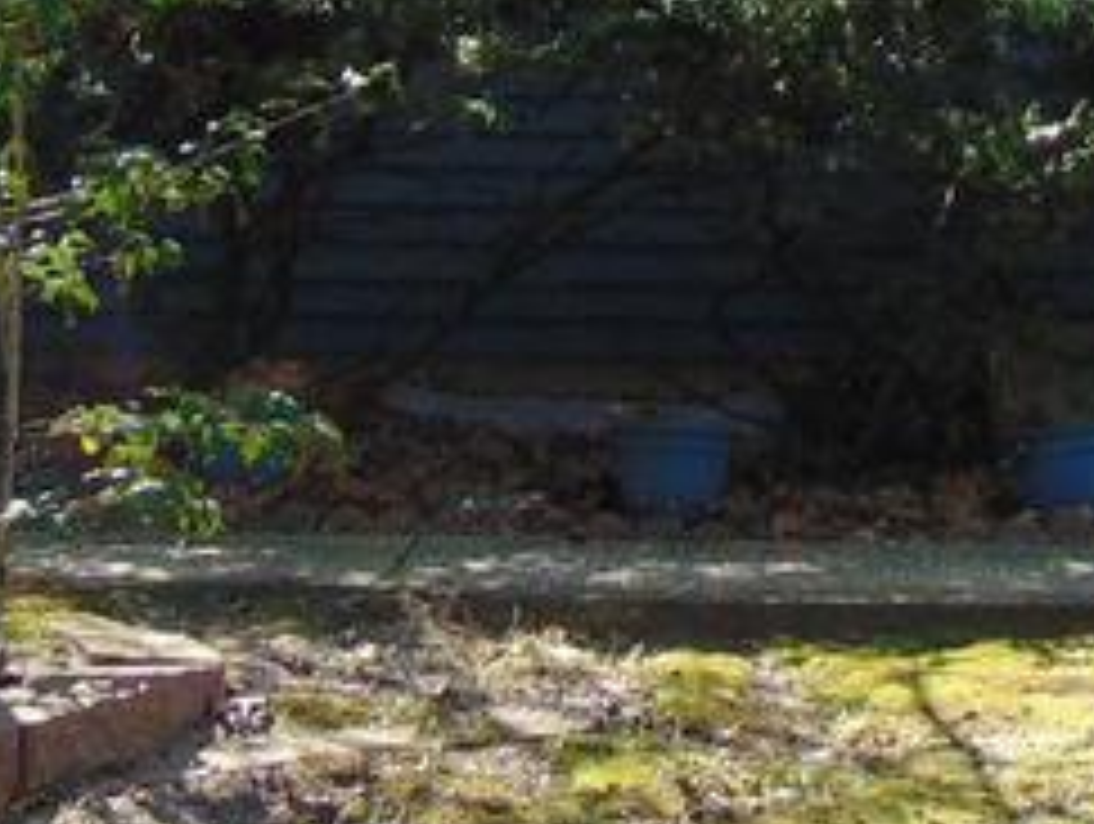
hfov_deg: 13.1
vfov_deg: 9.7
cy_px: -529
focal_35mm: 148
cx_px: 1089
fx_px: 4684
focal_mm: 4.5
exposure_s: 1/320
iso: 80
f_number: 3
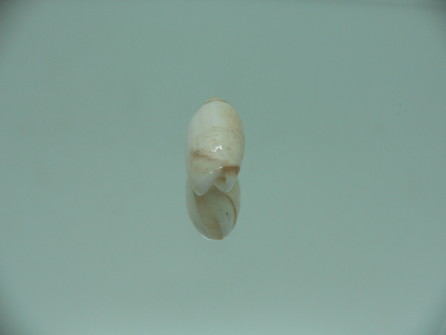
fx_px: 451
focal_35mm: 35
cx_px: 223
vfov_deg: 40.7
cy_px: 168
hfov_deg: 52.6
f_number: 2.8
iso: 80
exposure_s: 1/80
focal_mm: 4.6
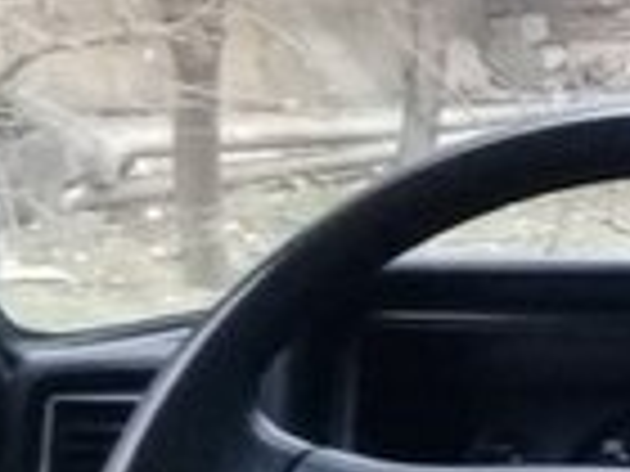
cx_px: 1364
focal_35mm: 146
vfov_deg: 10.1
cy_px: 371
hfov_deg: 11.7
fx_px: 2657
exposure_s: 1/17
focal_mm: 3.3
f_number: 2.2
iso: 320
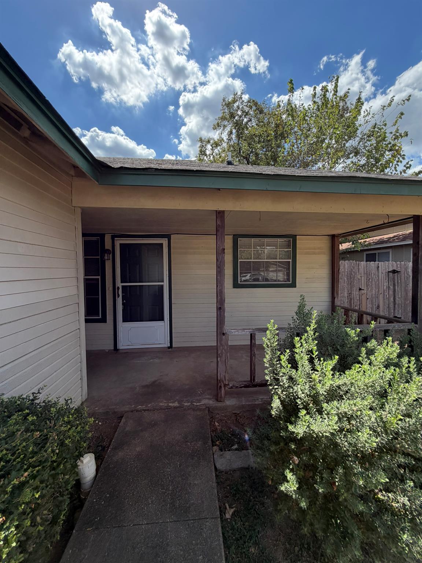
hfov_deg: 85.7
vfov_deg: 102.1
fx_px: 228
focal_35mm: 14
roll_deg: +1.1
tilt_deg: +0.3
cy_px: 282
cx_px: 211
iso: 25
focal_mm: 2.22
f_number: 2.2
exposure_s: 1/770
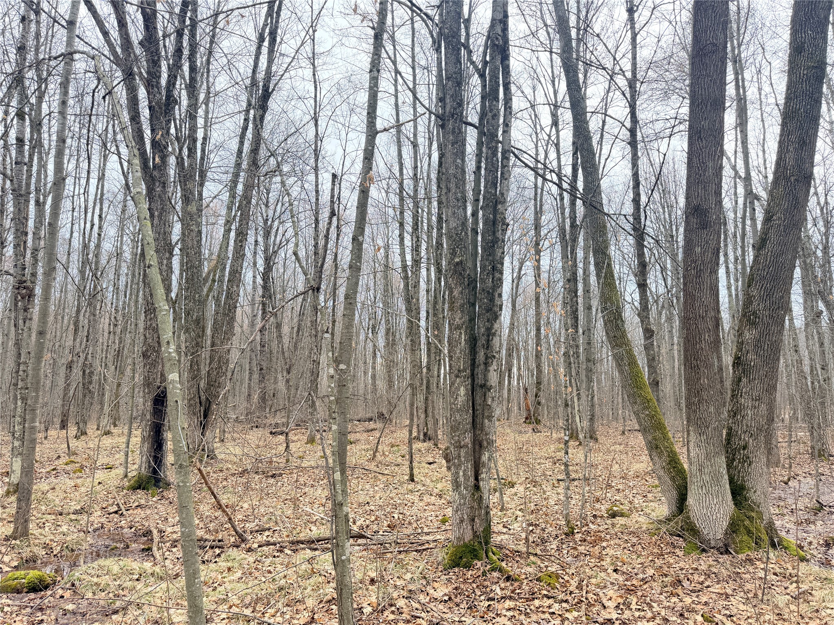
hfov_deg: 71.6
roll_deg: -1.7
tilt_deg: +9.9
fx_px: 578
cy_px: 312
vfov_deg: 56.8
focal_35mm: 24
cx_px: 417
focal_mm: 6.76
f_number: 1.78
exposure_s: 1/813
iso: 100
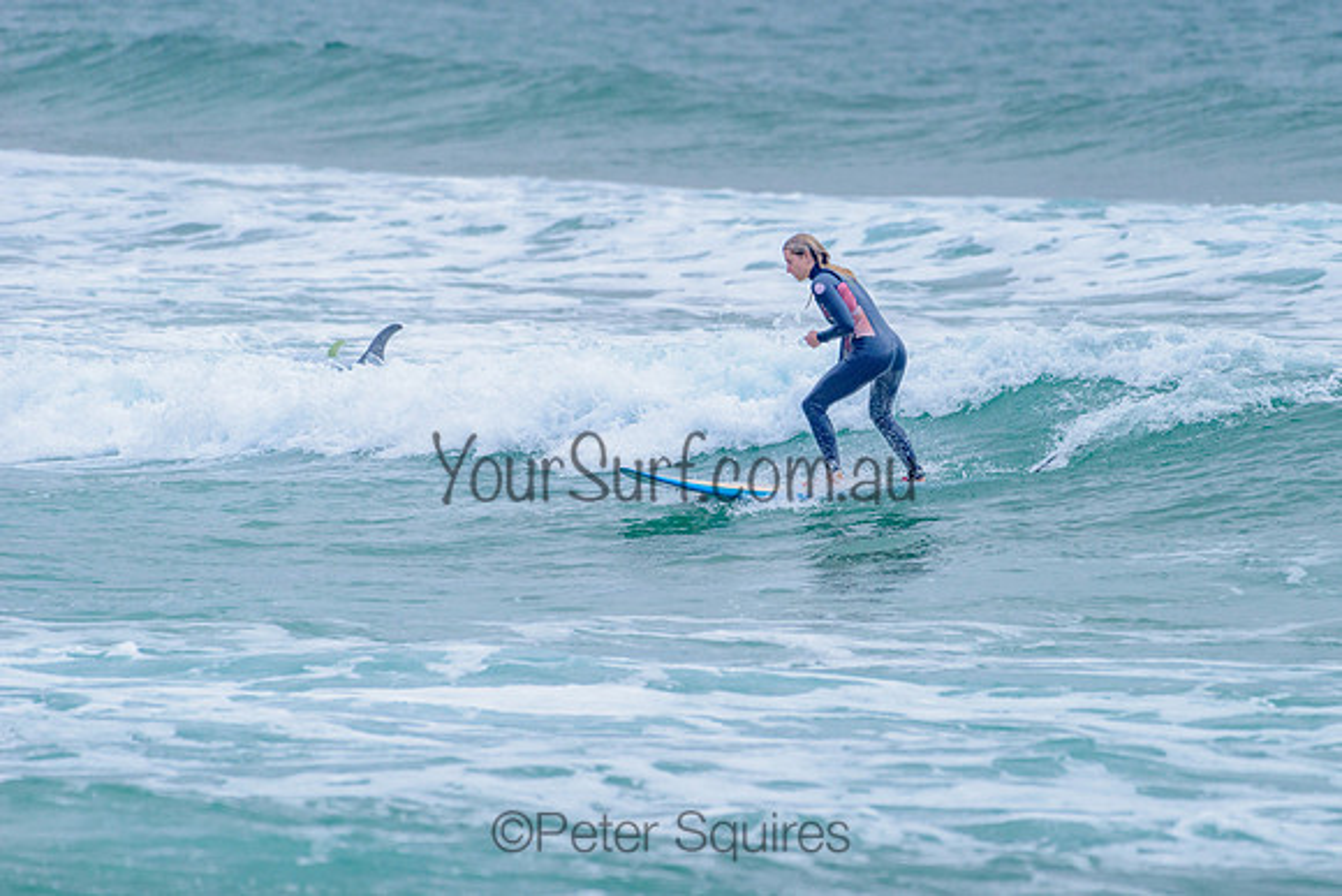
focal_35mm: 613
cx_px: 822
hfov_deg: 3.4
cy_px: 445
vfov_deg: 2.2
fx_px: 22847
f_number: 5.6
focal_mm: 500
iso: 320
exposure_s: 1/2000
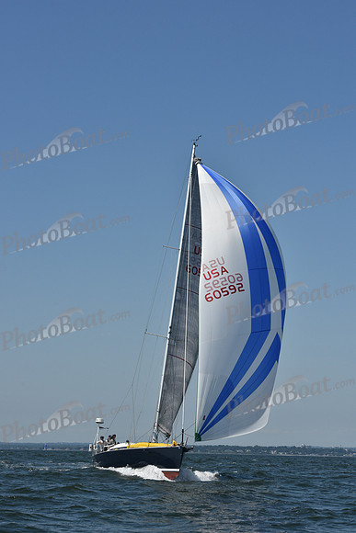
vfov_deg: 24.8
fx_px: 1216
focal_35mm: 82
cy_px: 266
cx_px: 178
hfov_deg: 16.7
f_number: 10
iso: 250
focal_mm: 82
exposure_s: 1/1250
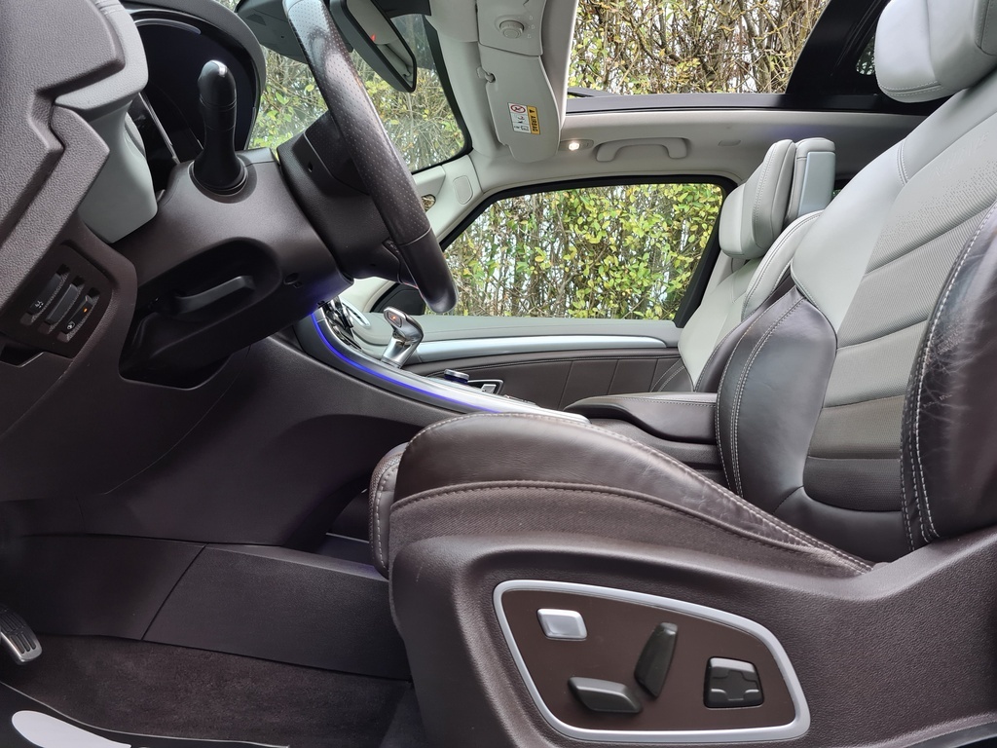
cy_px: 374
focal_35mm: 26
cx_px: 498
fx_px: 749
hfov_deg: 67.3
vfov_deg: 53.1
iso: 160
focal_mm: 5.4
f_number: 1.8
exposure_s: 1/50
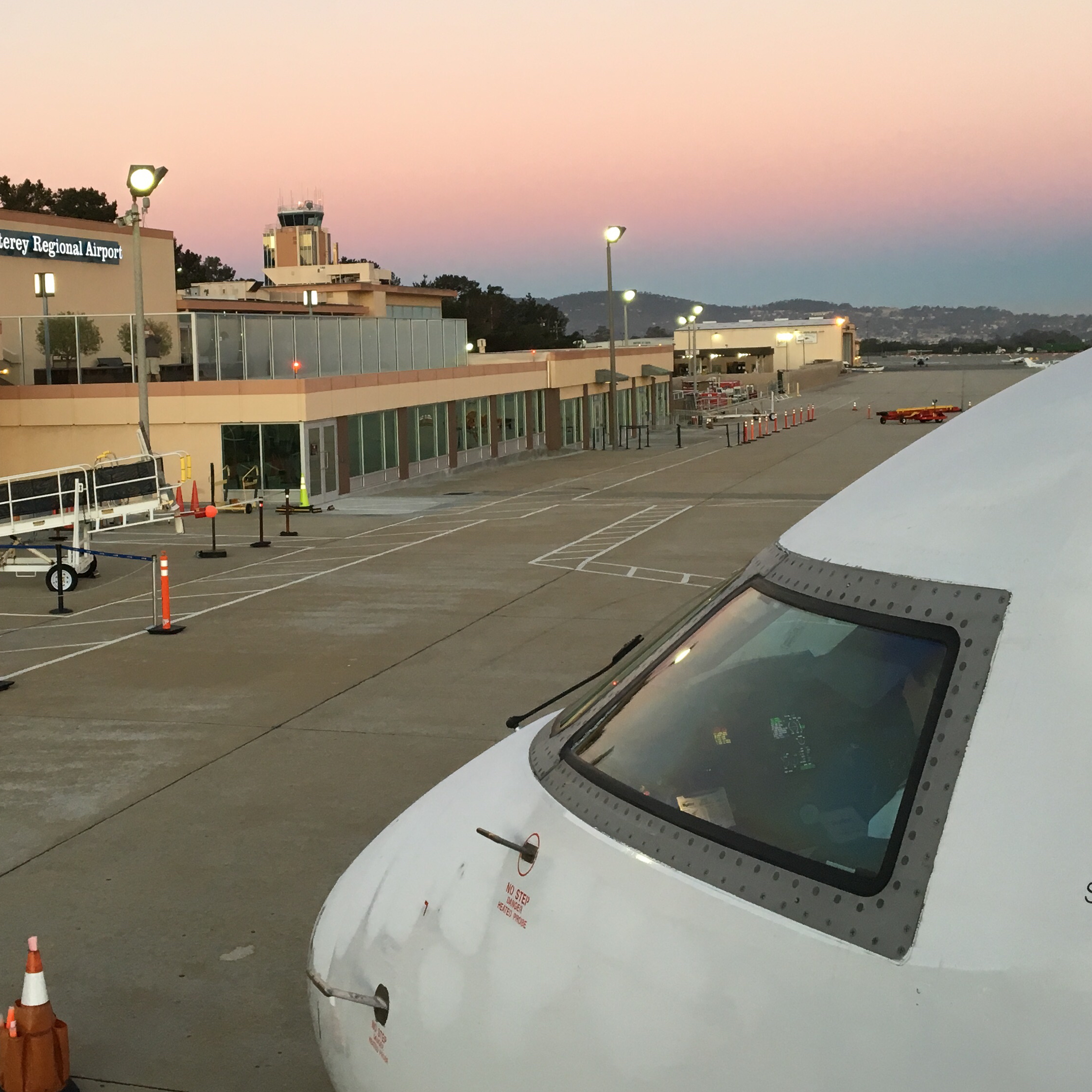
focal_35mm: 46
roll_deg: +2.7
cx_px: 385
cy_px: 446
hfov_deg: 36.5
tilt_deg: -3.5
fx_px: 1642
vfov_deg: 36.7
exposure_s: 1/30
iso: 32
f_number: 2.2
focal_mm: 4.15
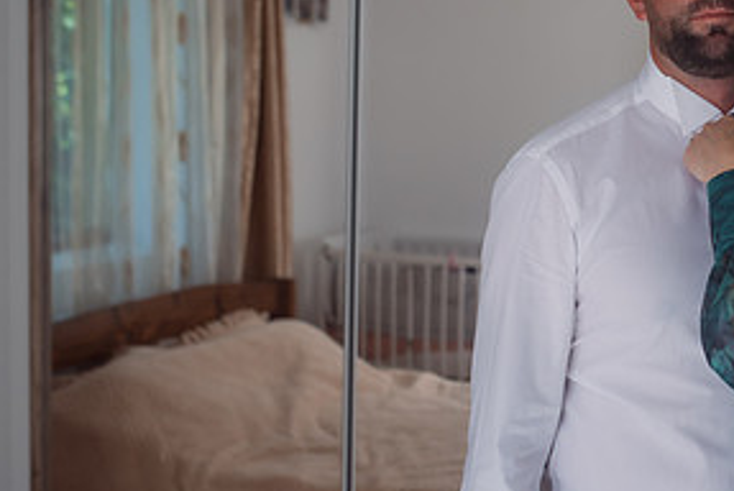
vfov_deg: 17.3
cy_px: 250
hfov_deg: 24.5
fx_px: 1612
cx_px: 735
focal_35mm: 79
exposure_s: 1/250
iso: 250
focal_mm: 35
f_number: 2.8
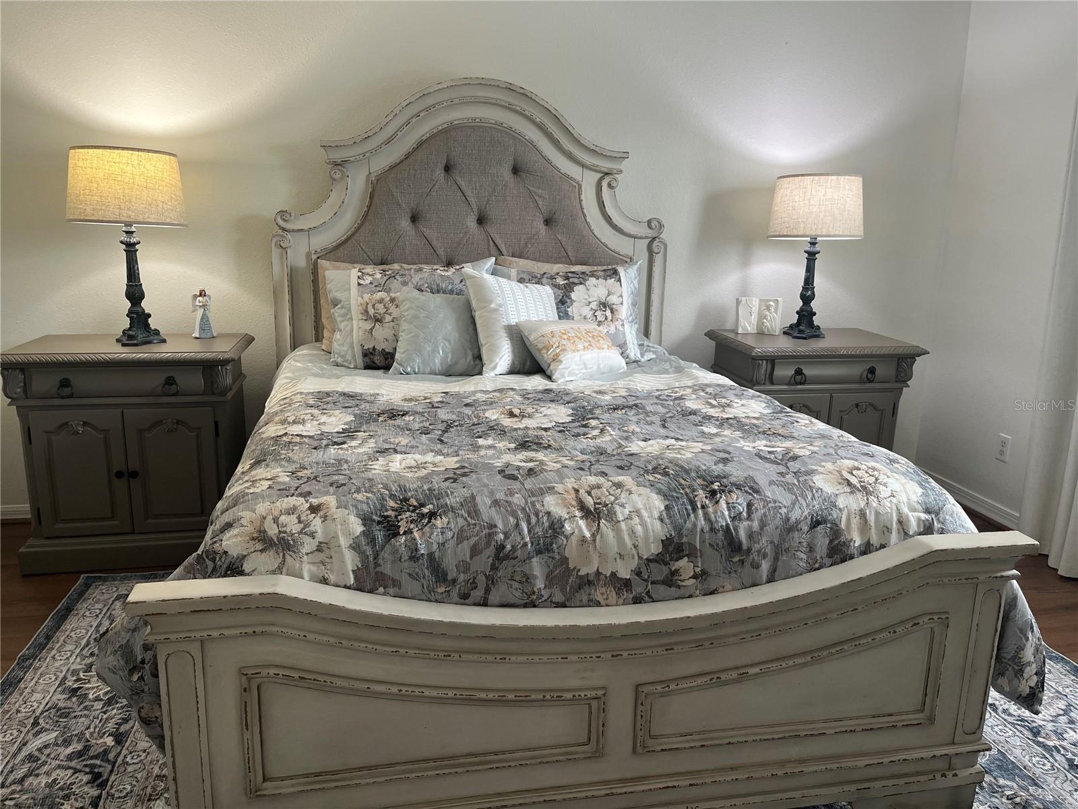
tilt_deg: -13.0
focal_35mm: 26
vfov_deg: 53.1
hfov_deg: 67.3
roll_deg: -1.0
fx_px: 810
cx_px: 539
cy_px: 404
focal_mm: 5.1
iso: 125
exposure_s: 1/116
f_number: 1.6
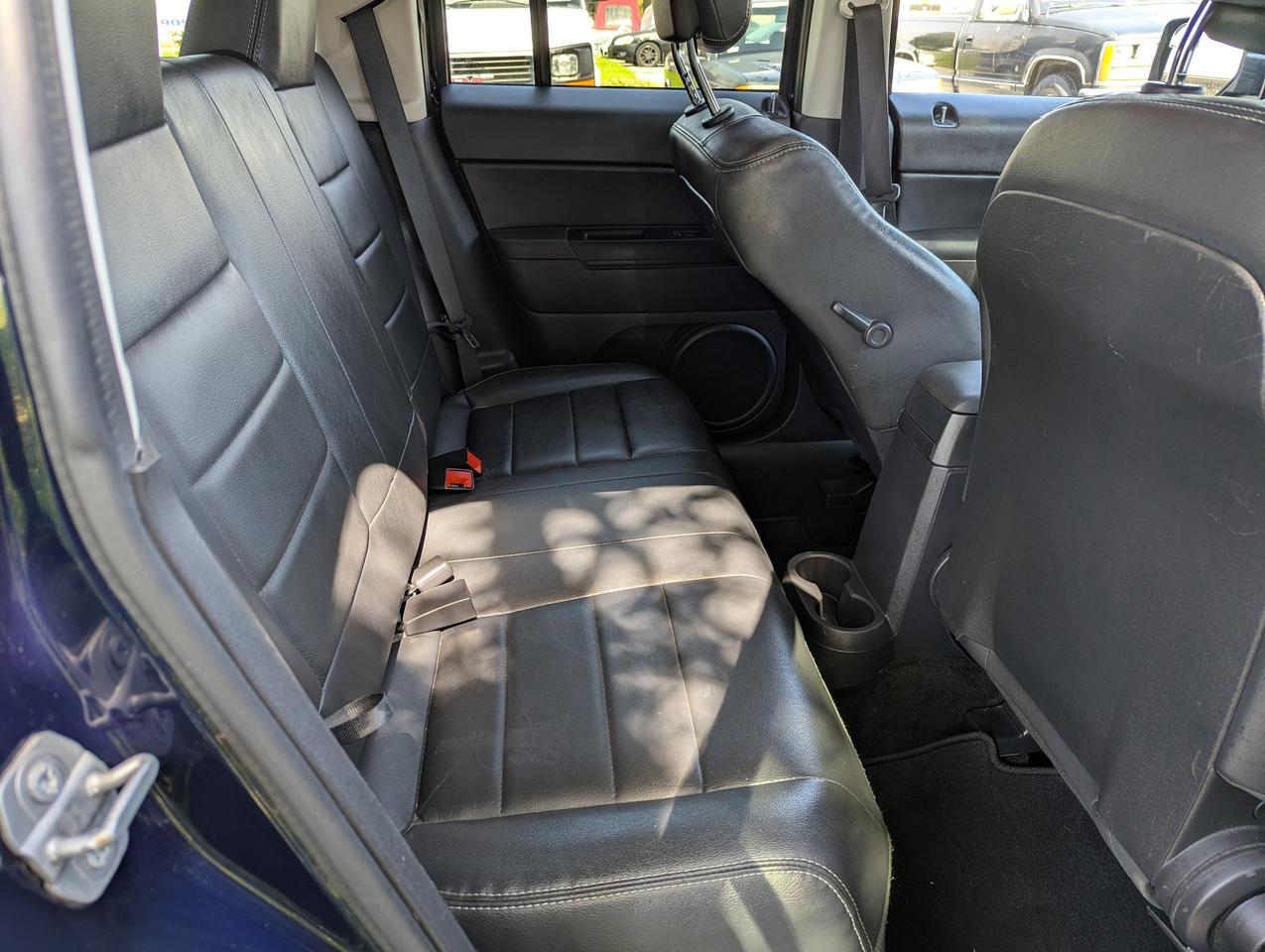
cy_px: 476
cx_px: 632
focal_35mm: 24
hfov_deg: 71.5
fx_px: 878
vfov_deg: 56.9
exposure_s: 1/85
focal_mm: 6.81
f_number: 1.85
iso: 48
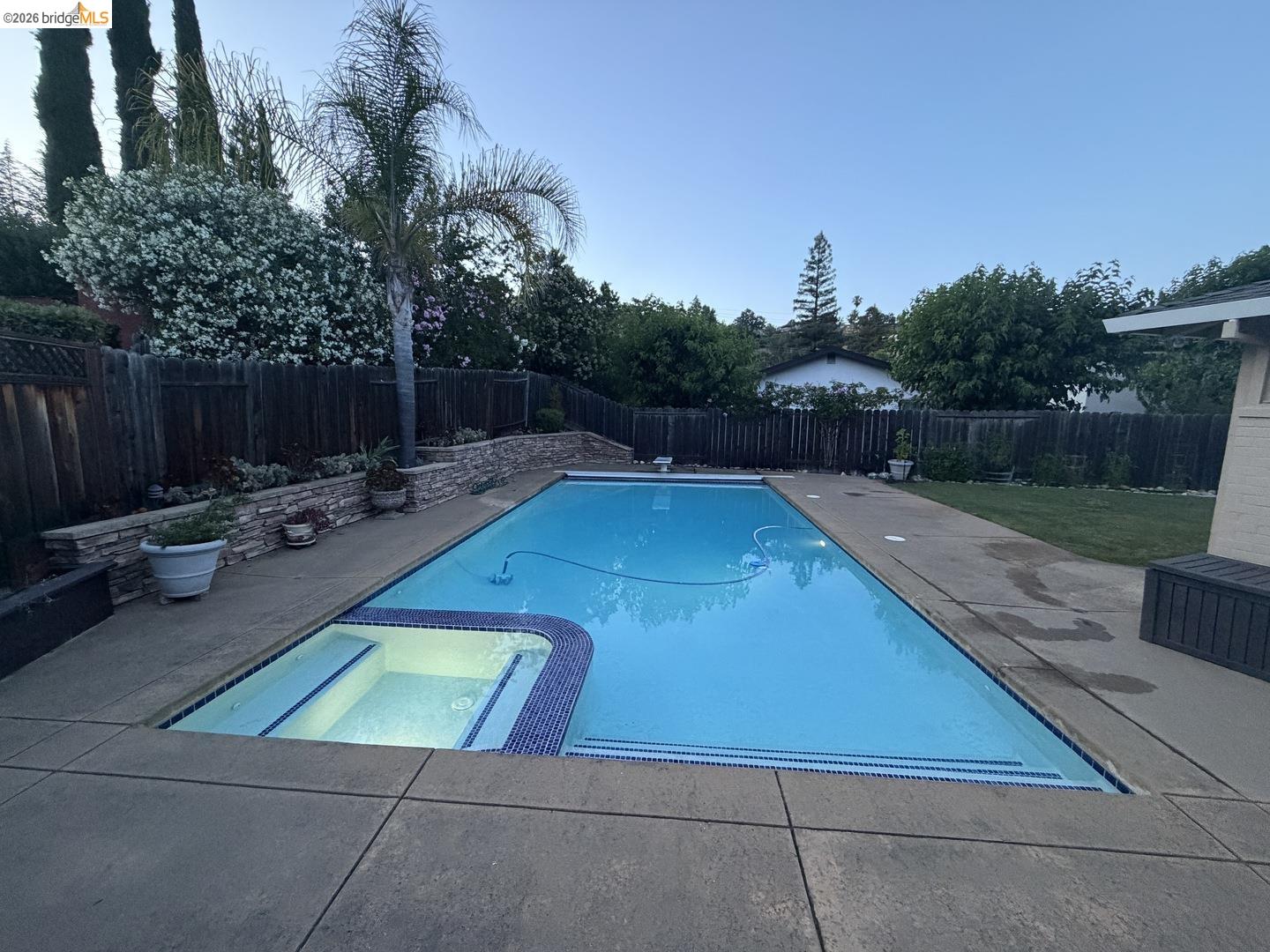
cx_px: 635
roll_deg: -0.3
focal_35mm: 14
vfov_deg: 85.7
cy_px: 476
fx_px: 514
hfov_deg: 102.1
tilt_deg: -7.8
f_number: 2.2
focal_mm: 2.22
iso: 400
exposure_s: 1/60
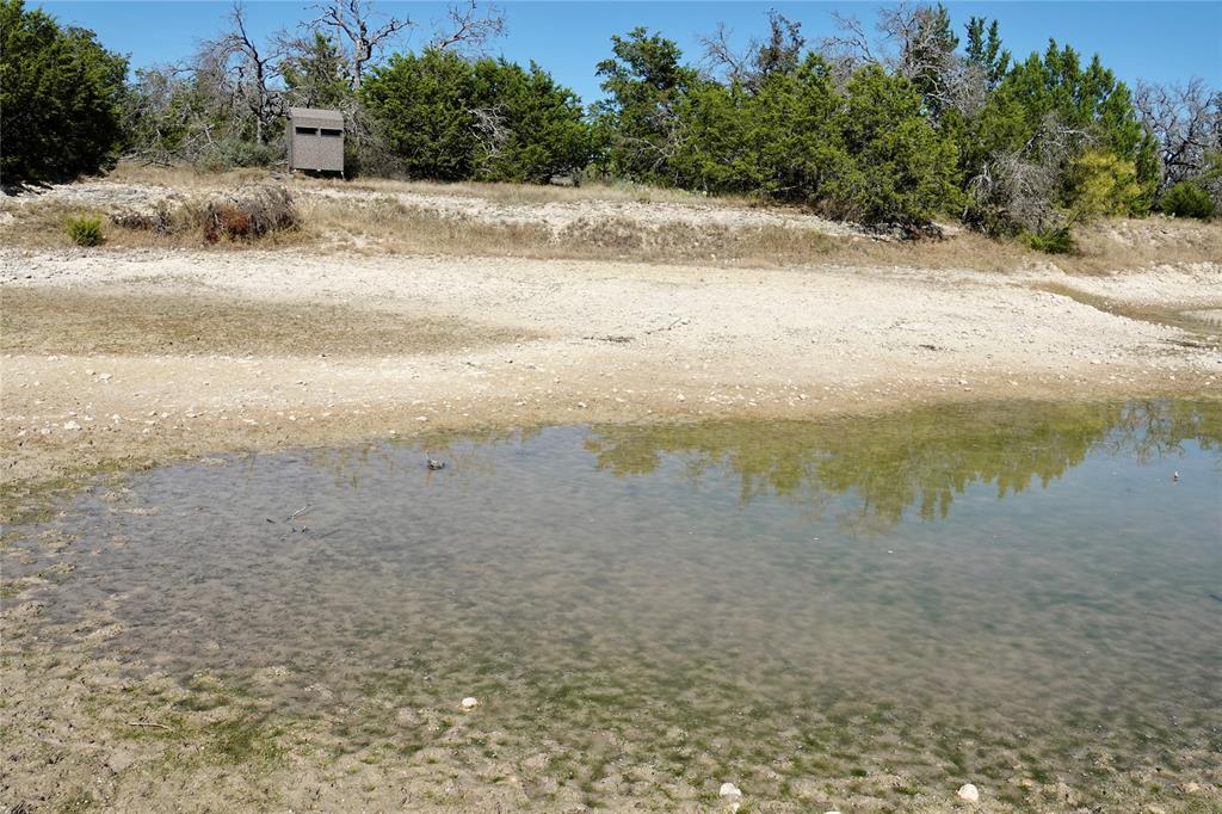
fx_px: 984
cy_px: 407
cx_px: 611
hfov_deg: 63.7
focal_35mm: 29
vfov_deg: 44.9
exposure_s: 1/1000
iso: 100
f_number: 4.5
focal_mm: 10.59
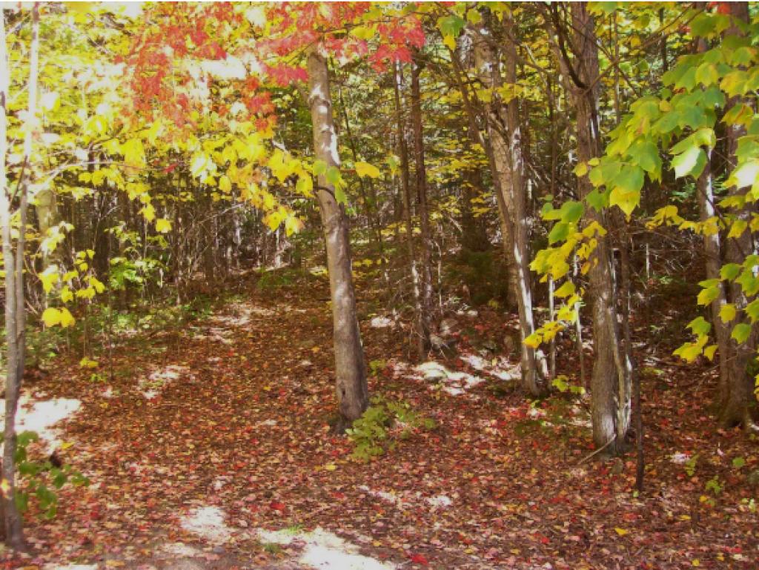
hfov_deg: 51.3
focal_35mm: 36
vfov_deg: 39.7
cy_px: 285
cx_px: 380
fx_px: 790
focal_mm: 6
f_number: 2.7
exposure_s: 1/70.8
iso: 140
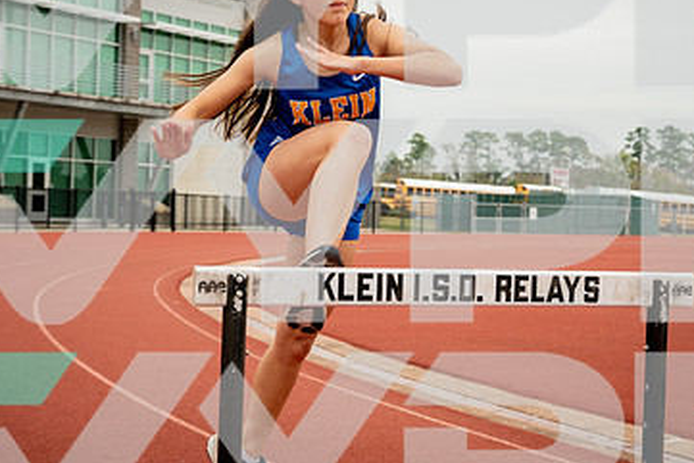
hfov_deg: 27.3
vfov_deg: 18.4
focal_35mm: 74
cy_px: 222
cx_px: 373
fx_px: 1427
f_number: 4.5
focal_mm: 46
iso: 400
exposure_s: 1/800
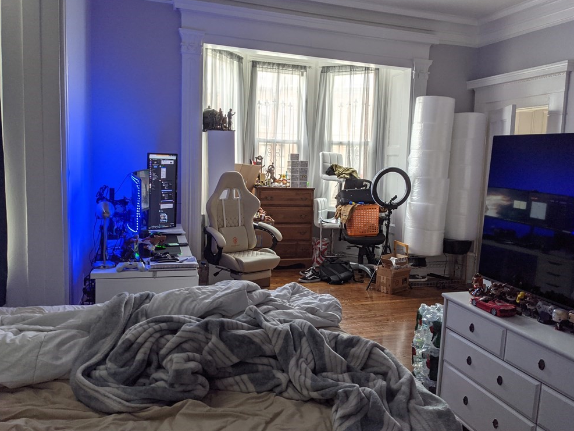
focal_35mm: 28
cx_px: 290
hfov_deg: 63.4
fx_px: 464
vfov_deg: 49.8
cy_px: 215
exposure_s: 1/88.9
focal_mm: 4.38
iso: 54
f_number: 1.73
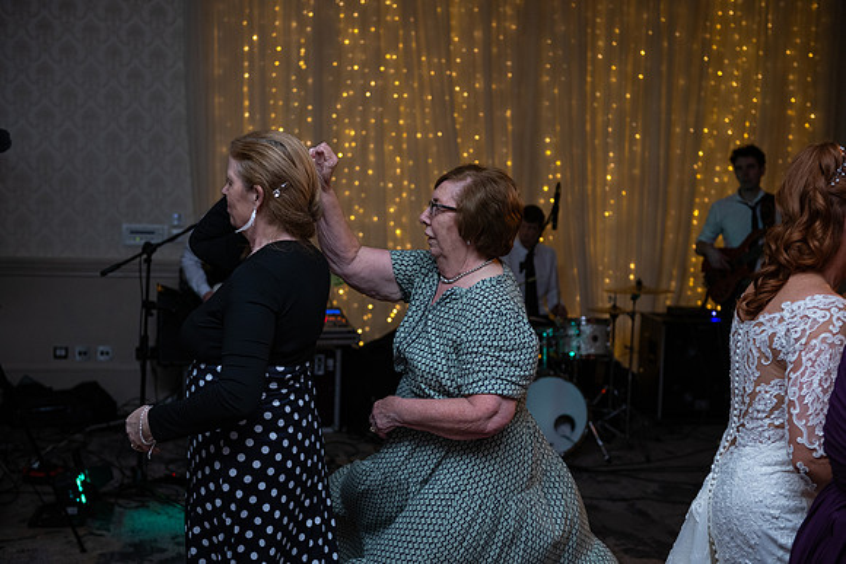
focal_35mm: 52
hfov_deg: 38.2
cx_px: 423
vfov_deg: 26.0
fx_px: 1222
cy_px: 282
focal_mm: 52
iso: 1000
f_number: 3.5
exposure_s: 1/160
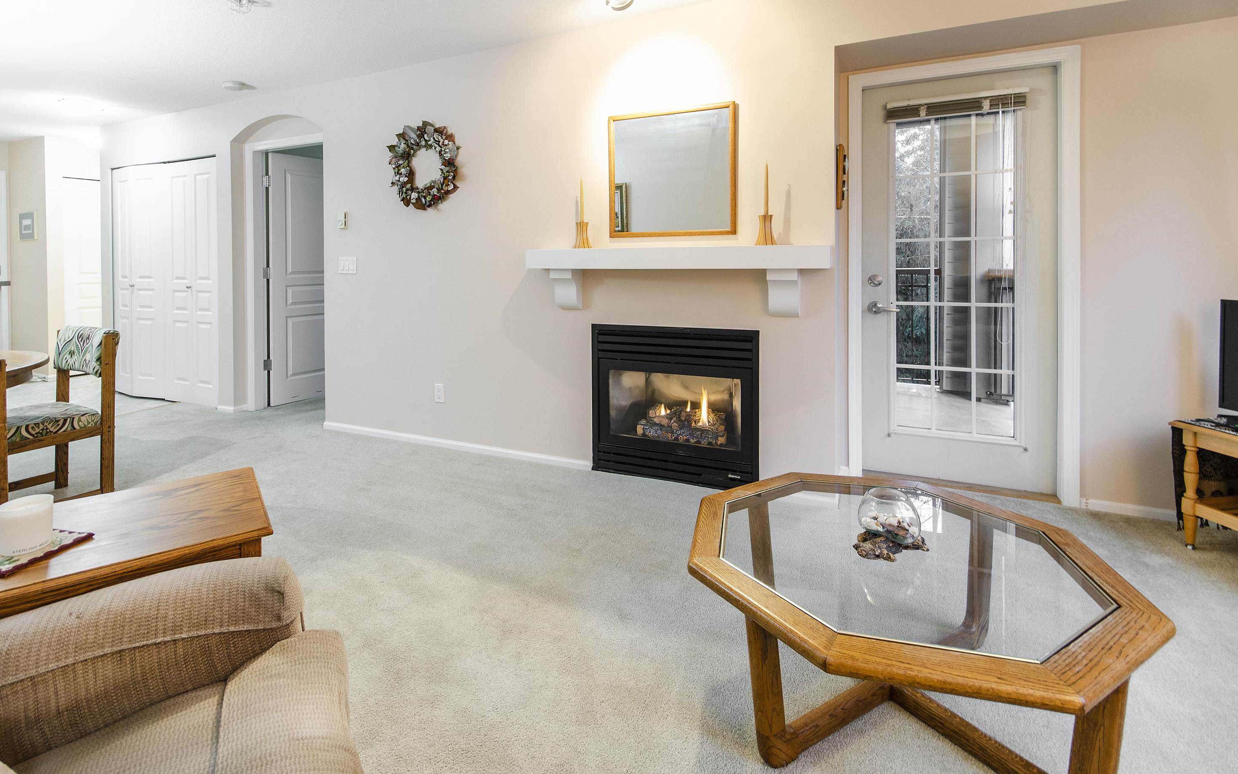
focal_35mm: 16
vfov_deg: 71.2
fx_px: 540
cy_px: 370
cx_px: 601
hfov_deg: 97.8
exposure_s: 1/1.67
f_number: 8
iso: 100
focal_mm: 10
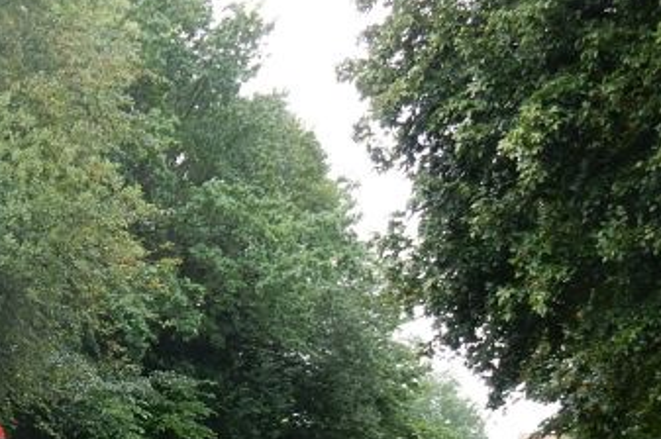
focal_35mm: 89
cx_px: -76
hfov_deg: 21.6
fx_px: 1633
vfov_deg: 14.7
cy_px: 562
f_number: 4
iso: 160
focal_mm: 6.4
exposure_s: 1/30
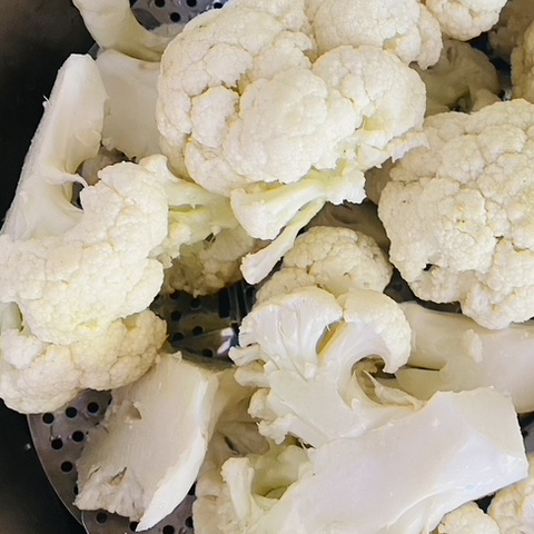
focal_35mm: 49
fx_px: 855
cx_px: 424
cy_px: 234
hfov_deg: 33.7
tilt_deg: -77.8
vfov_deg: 34.6
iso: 160
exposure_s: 1/60
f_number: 1.8
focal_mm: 4.25
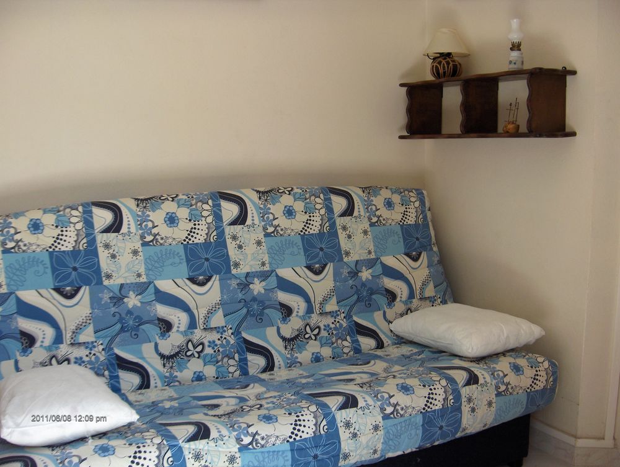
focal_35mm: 39
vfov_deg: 36.9
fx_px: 700
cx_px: 310
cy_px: 234
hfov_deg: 47.8
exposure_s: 1/250
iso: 100
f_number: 2.8
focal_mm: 8
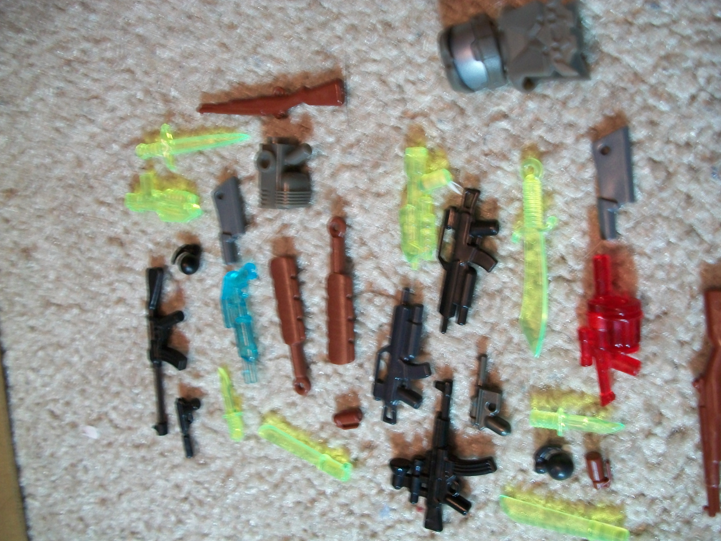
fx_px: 687
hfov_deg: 55.3
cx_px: 371
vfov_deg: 42.9
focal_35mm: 33
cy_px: 268
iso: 160
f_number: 2.9
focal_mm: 5.7
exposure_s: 1/13
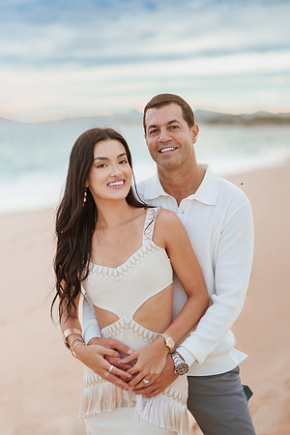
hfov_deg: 23.4
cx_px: 145
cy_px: 218
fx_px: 701
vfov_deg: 34.5
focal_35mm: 58
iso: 250
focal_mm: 58
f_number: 1.6
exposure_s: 1/5000
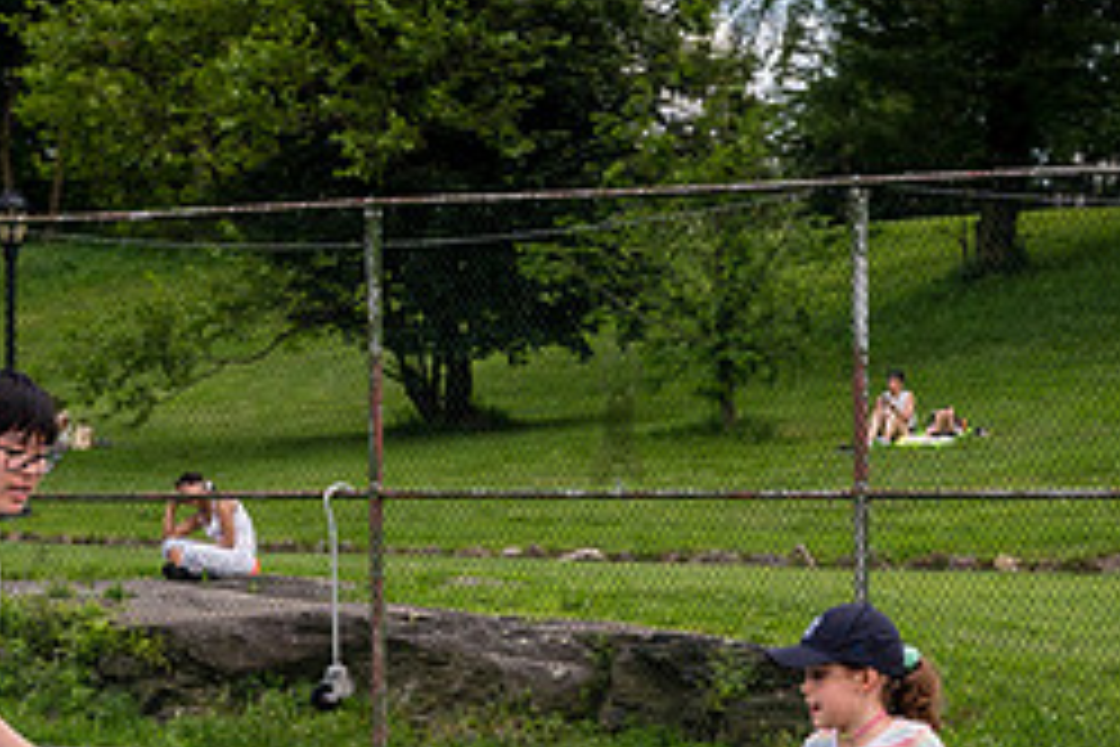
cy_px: 840
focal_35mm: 149
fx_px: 4635
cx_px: 595
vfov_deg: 9.1
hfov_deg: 13.8
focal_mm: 62
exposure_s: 1/400
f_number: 6.3
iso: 250
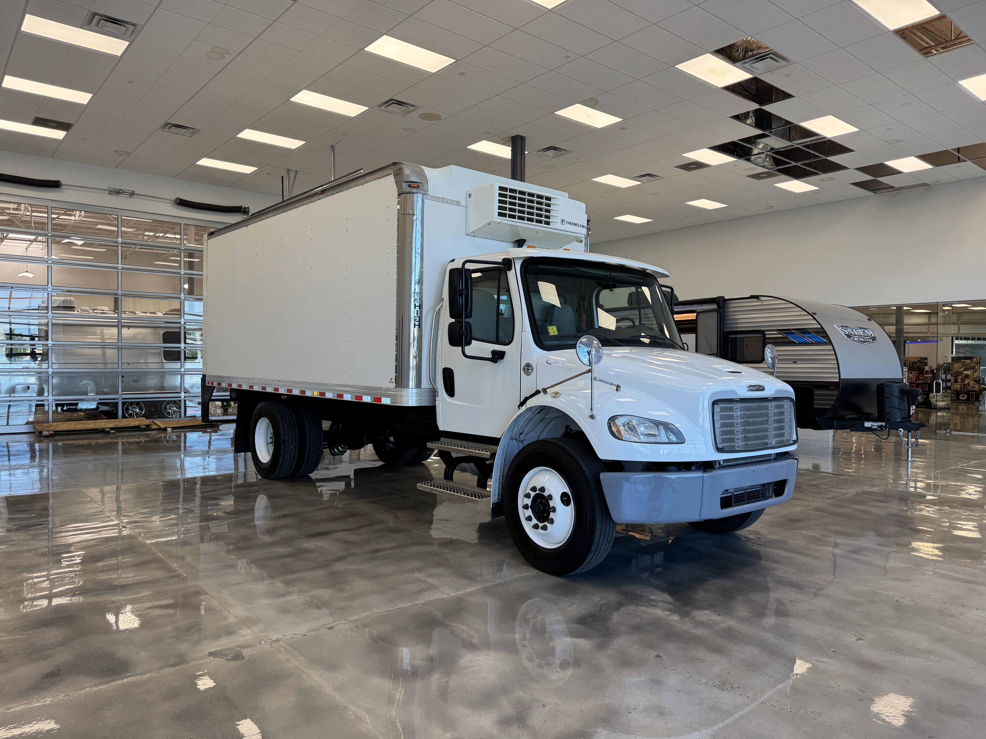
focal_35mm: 24
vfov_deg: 56.8
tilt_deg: -0.3
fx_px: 684
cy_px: 370
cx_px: 493
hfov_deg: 71.6
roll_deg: -0.3
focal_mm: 6.76
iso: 64
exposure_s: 1/120
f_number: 1.78
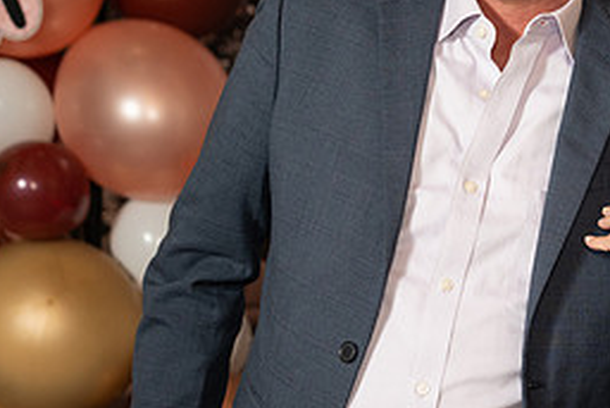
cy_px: 147
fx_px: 2255
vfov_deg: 10.3
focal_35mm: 133
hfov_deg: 15.2
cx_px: 546
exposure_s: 1/160
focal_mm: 58.8
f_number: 2.8
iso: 1000
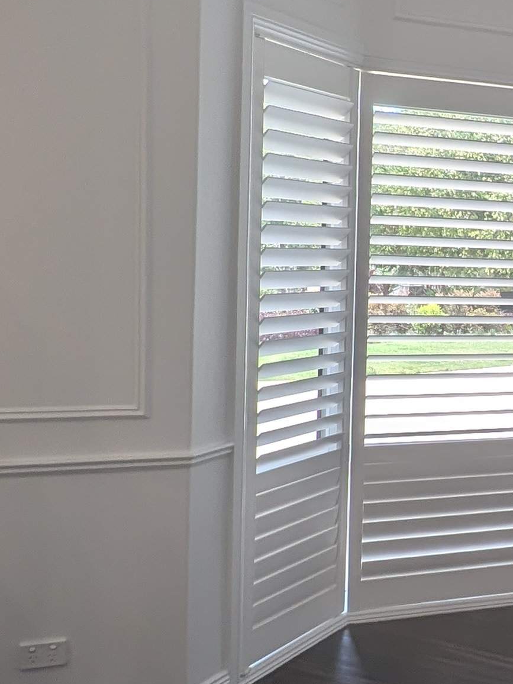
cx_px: 613
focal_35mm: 45
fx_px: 889
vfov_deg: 42.0
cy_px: 304
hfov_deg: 28.2
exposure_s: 1/86.8
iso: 35
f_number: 2.2
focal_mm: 1.54
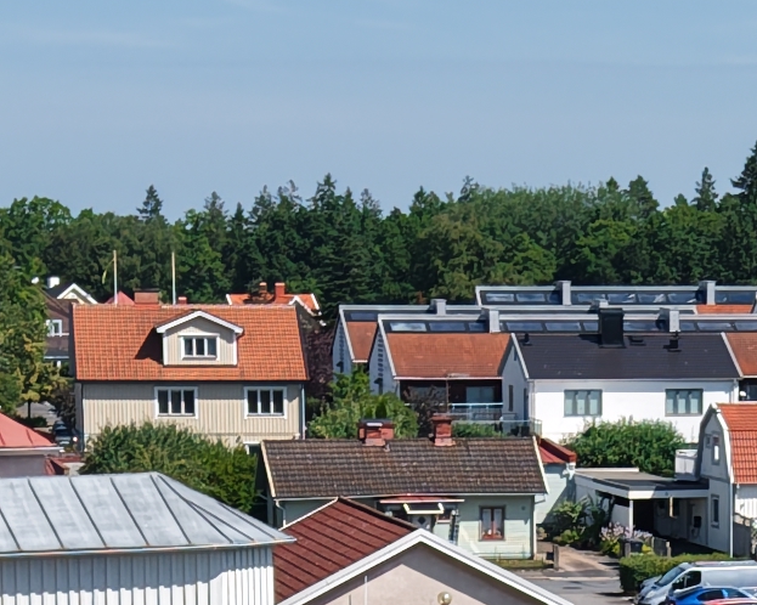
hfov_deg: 12.5
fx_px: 3449
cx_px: 622
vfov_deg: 9.9
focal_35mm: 154
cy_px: 713
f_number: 1.8
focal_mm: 8.67
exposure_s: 1/3000
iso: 110
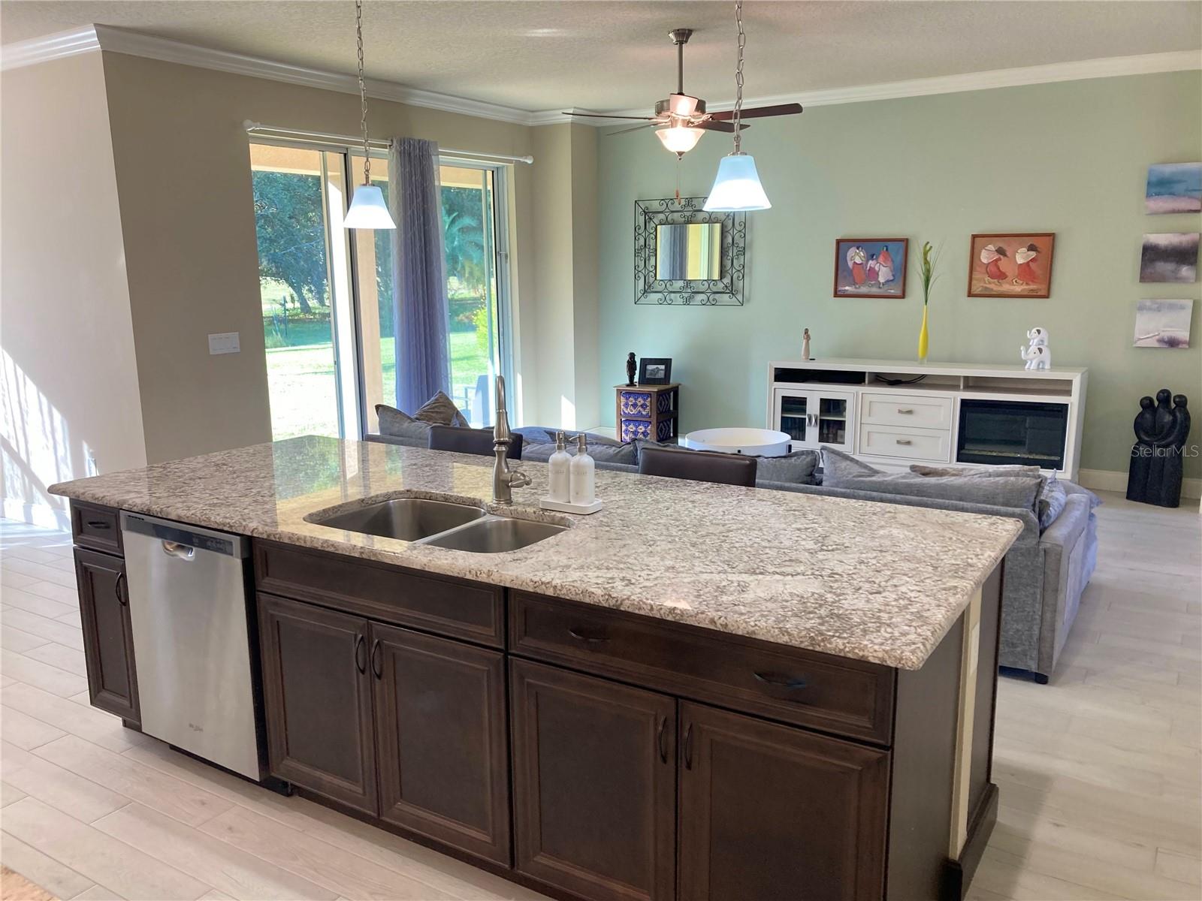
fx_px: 972
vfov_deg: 49.7
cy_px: 450
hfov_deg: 63.4
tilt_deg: -10.7
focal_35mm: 28
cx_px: 601
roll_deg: -1.0
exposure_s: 1/60
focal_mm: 3.99
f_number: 1.8
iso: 50
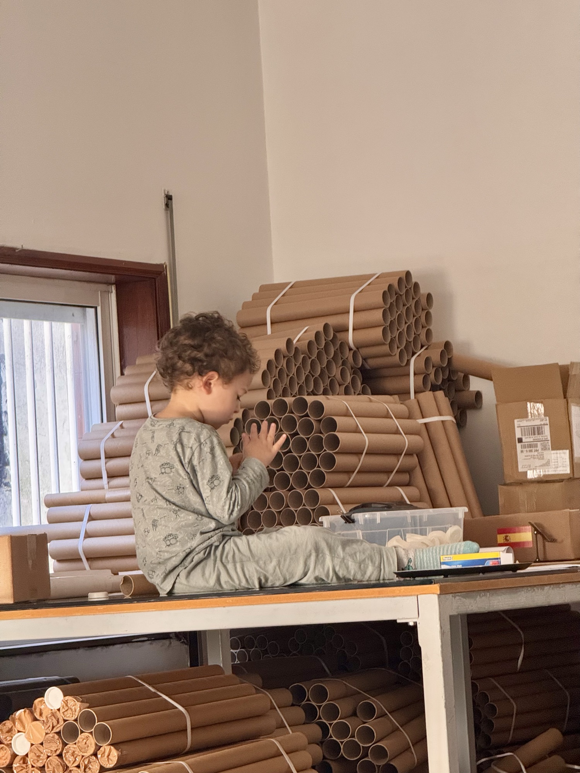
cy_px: 386
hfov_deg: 12.3
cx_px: 290
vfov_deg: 16.4
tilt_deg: +2.6
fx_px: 2681
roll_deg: +3.4
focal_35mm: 120
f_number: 2.8
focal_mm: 15.66
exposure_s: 1/60
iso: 400
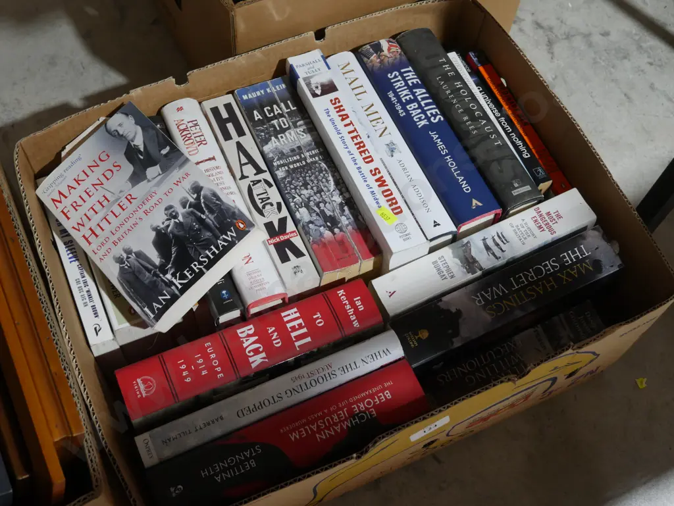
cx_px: 337
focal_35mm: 42
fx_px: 818
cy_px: 253
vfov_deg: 34.4
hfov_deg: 44.8
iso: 1600
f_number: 4.6
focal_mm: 21
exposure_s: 1/60
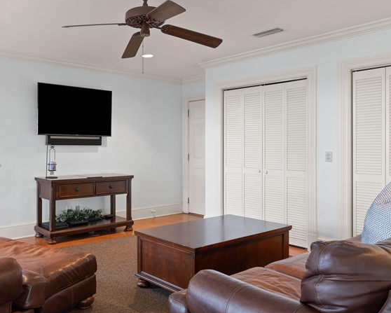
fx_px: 359
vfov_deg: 47.1
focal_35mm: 31
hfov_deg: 55.9
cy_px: 154
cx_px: 128
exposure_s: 1.3
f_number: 8
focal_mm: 17
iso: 200
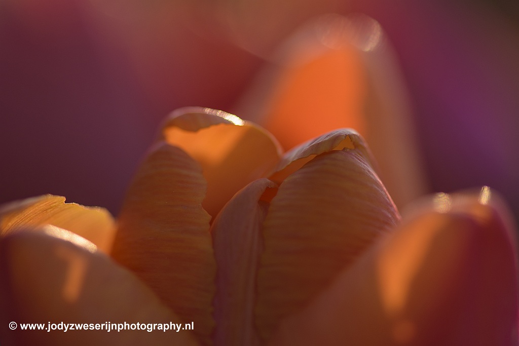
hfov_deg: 19.5
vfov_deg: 13.0
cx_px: 260
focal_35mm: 105
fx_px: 1514
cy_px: 173
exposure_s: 1/800
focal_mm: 105
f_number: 3.8
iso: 100
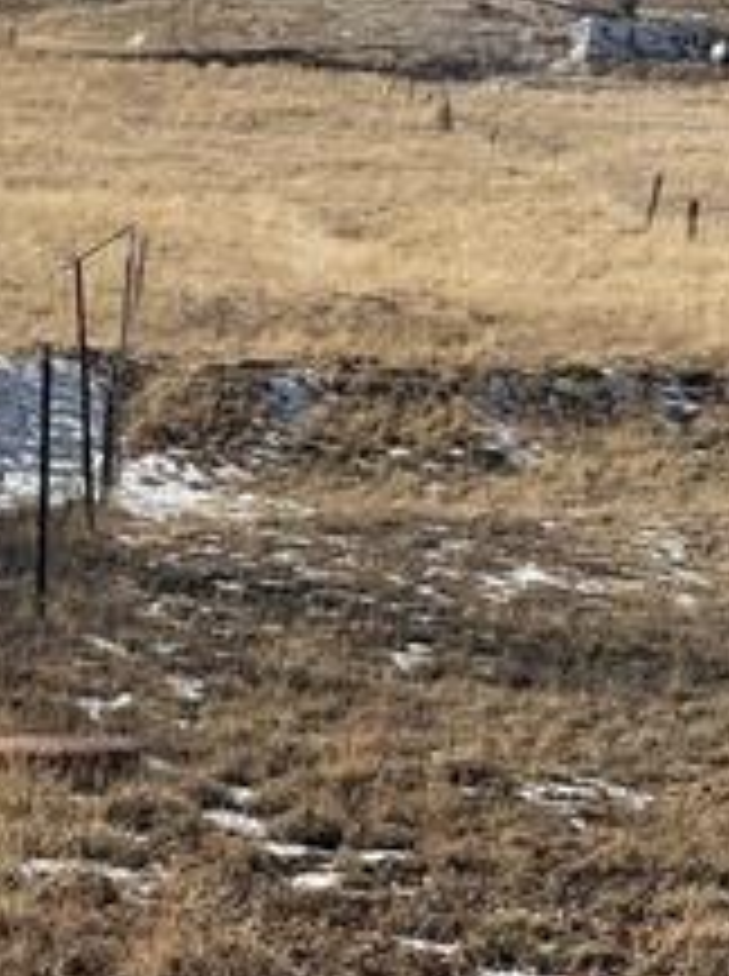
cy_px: 998
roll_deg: -3.2
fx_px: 2394
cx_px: 178
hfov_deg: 17.2
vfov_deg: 22.1
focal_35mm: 85
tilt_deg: -13.4
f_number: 1.78
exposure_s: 1/5319
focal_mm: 6.76
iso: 80
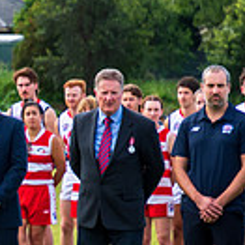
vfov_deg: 3.9
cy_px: 263
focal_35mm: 453
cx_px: -294
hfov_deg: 3.8
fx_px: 3627
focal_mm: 80
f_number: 5.6
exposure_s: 1/640
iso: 400
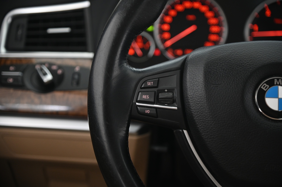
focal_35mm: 86
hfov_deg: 23.7
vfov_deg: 15.9
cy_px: 94
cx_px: 141
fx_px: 673
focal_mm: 86
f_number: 4
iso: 2000
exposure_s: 1/15
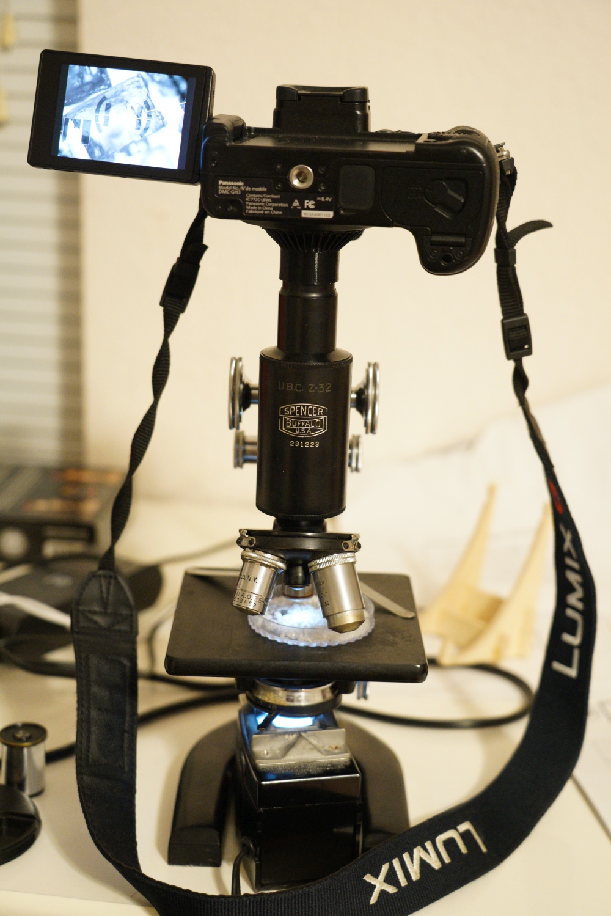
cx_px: 306
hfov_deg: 23.8
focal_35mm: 57
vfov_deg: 35.0
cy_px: 458
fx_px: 1450
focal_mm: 57
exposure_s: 1/30
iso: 6400
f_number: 4
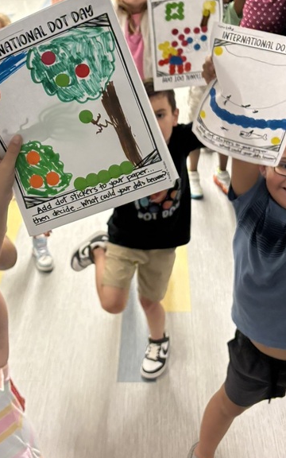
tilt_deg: -23.6
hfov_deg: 26.2
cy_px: 134
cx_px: 91
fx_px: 611
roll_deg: +6.0
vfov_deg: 40.3
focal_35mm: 49
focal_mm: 5.96
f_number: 1.6
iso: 250
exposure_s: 1/60
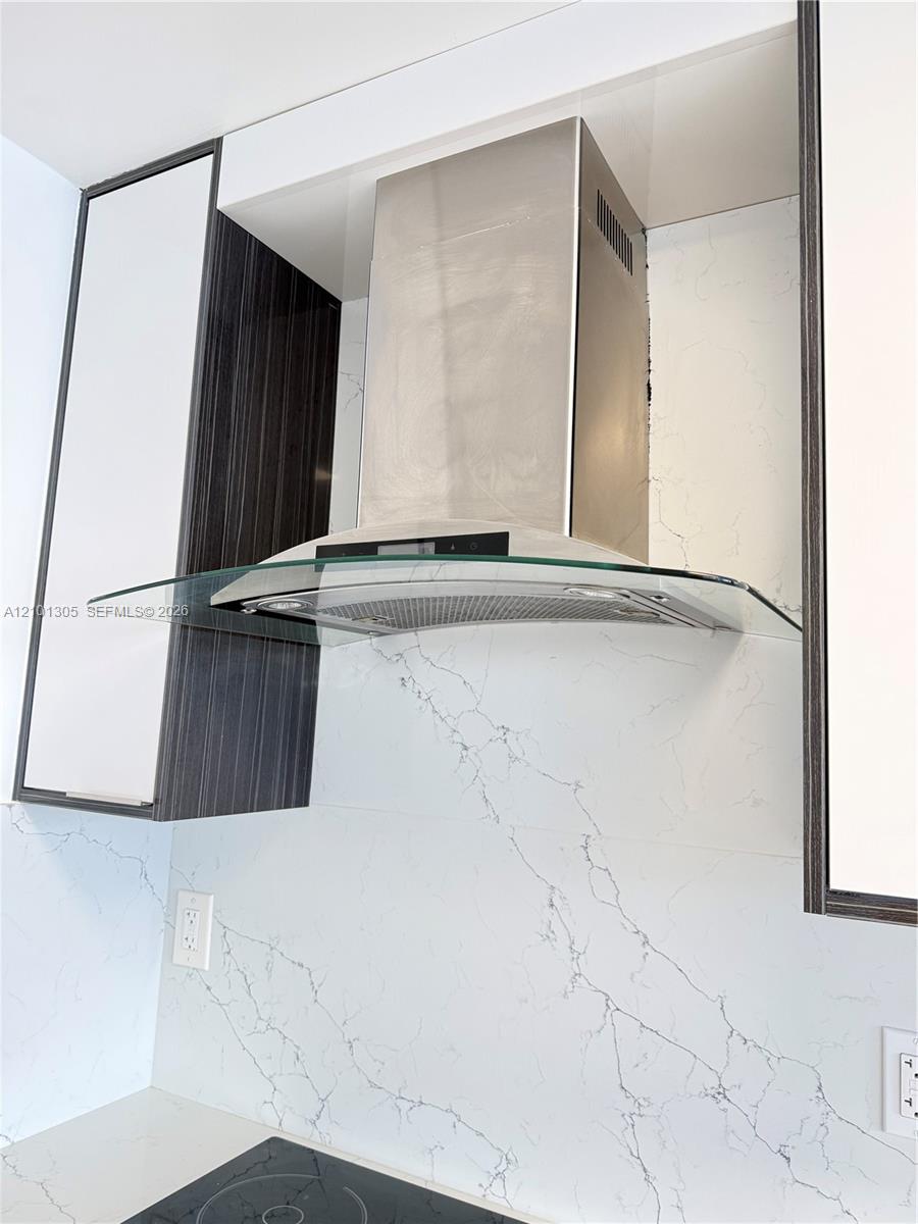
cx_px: 459
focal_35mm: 24
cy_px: 612
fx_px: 849
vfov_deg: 71.6
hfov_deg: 56.8
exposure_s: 1/60
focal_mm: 6.76
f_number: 1.78
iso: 200
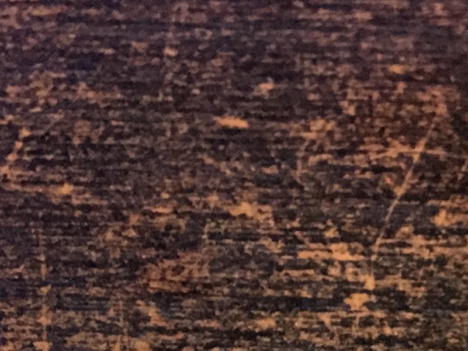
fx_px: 1974
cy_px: 674
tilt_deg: -63.0
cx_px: 639
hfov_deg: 13.0
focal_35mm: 146
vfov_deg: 9.6
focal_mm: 4.15
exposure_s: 1/33
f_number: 2.2
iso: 200
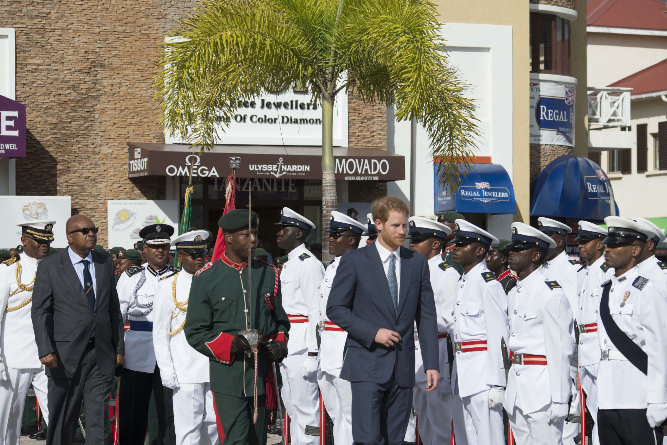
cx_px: 334
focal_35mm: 120
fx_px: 2224
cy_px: 222
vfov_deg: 11.4
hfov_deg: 17.1
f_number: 11
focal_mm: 120
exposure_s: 1/500
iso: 100
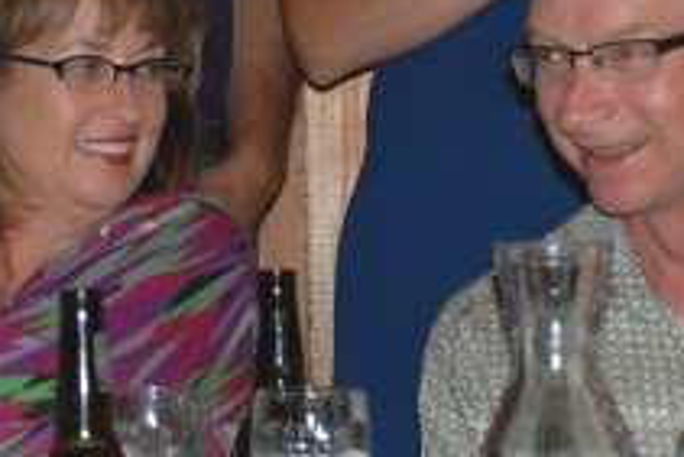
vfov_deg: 6.3
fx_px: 4145
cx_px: 23
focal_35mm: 218
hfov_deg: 9.4
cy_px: -16
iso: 200
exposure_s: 1/60
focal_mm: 48
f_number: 4.8
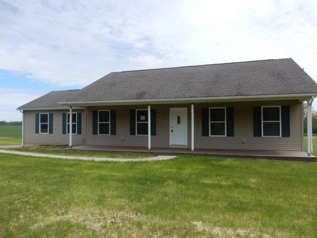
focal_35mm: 25
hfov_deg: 69.4
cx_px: 158
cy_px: 119
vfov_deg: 54.9
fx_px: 229
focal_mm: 4.5
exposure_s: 1/1250
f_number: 3.7
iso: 125
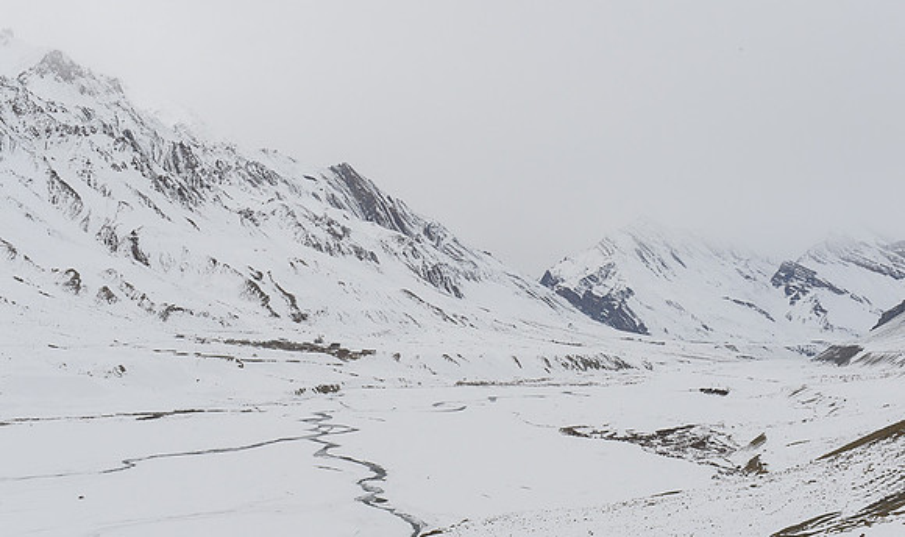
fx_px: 1383
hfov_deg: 36.2
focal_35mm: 57
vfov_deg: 22.0
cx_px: 452
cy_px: 271
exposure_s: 1/800
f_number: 16
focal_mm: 55
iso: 400
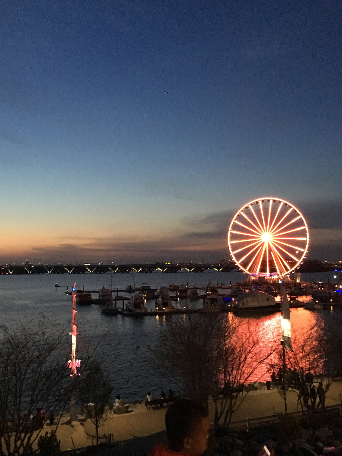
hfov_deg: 40.7
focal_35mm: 35
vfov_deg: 52.6
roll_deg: +1.1
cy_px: 243
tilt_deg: +3.8
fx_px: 461
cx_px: 169
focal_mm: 4.15
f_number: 2.2
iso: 320
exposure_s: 1/15
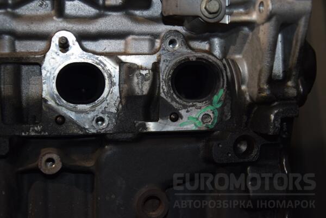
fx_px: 570
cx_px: 163
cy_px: 109
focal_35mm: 63
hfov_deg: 31.9
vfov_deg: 21.6
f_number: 4.8
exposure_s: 1/60
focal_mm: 42
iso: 800
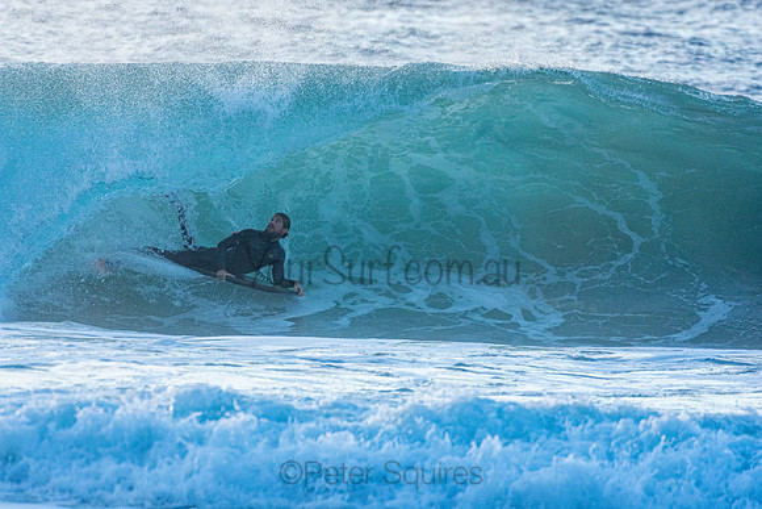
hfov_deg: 2.9
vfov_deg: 1.9
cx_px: 381
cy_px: 254
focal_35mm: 720
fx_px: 15243
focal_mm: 480
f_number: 5.6
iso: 560
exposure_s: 1/1250
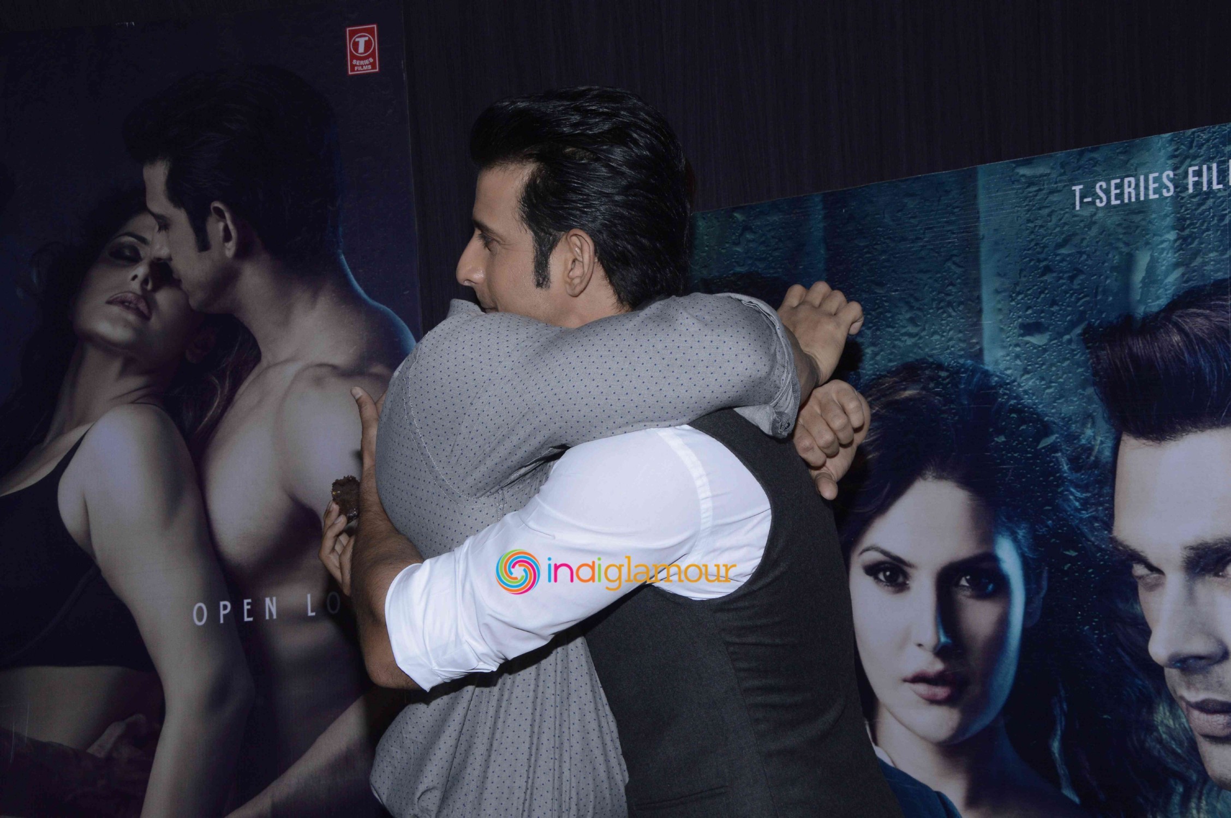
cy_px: 409
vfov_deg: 28.0
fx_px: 1640
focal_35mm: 48
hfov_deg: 41.1
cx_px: 616
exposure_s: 1/200
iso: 800
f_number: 13
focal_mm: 32
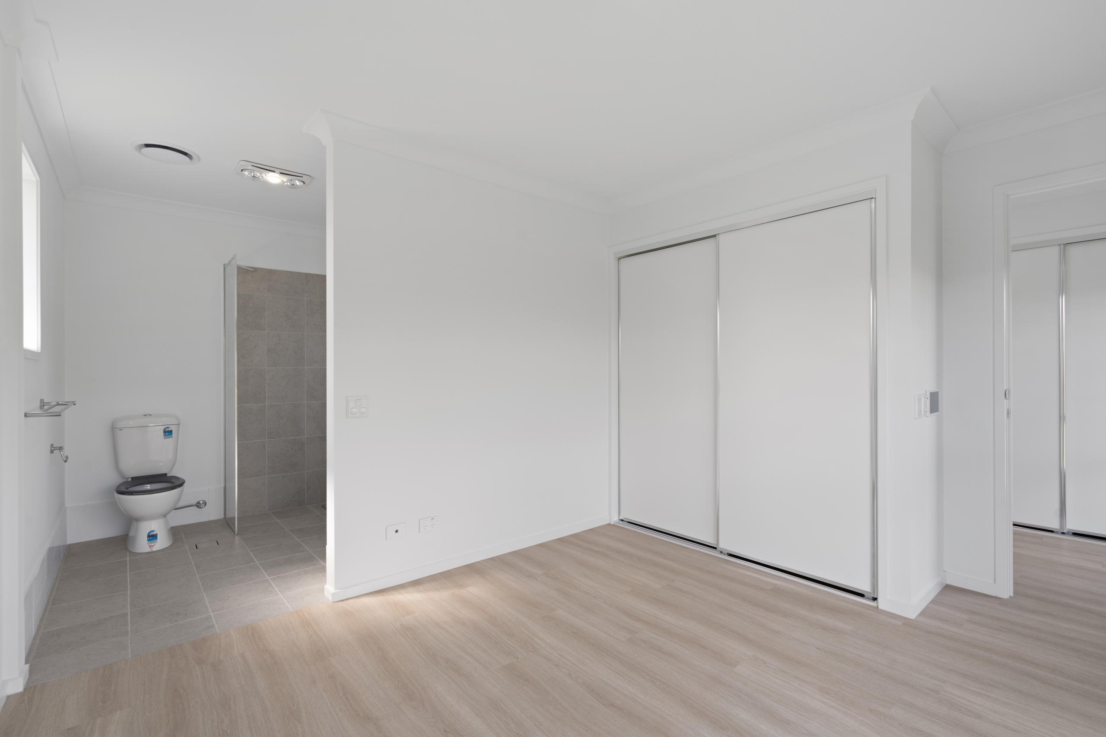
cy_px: 368
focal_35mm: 16
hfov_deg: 96.7
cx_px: 553
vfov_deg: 73.8
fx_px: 492
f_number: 8
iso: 200
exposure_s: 1/20
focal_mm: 16
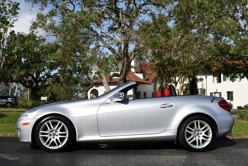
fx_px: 303
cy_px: 83
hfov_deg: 44.5
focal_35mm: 44
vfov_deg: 30.6
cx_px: 124
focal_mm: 22
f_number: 10
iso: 100
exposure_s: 1/400
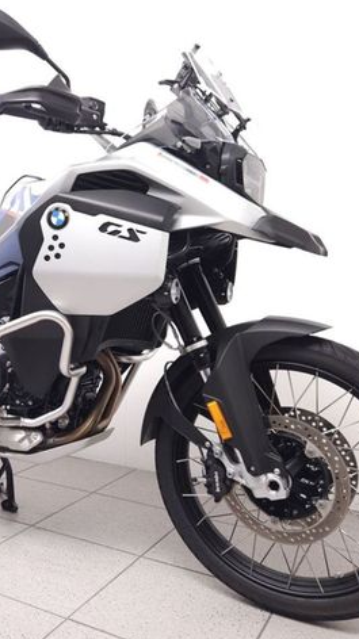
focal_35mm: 34
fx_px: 576
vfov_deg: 58.0
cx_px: 75
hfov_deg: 33.6
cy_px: 318
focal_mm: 5.4
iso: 100
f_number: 1.8
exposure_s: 1/30
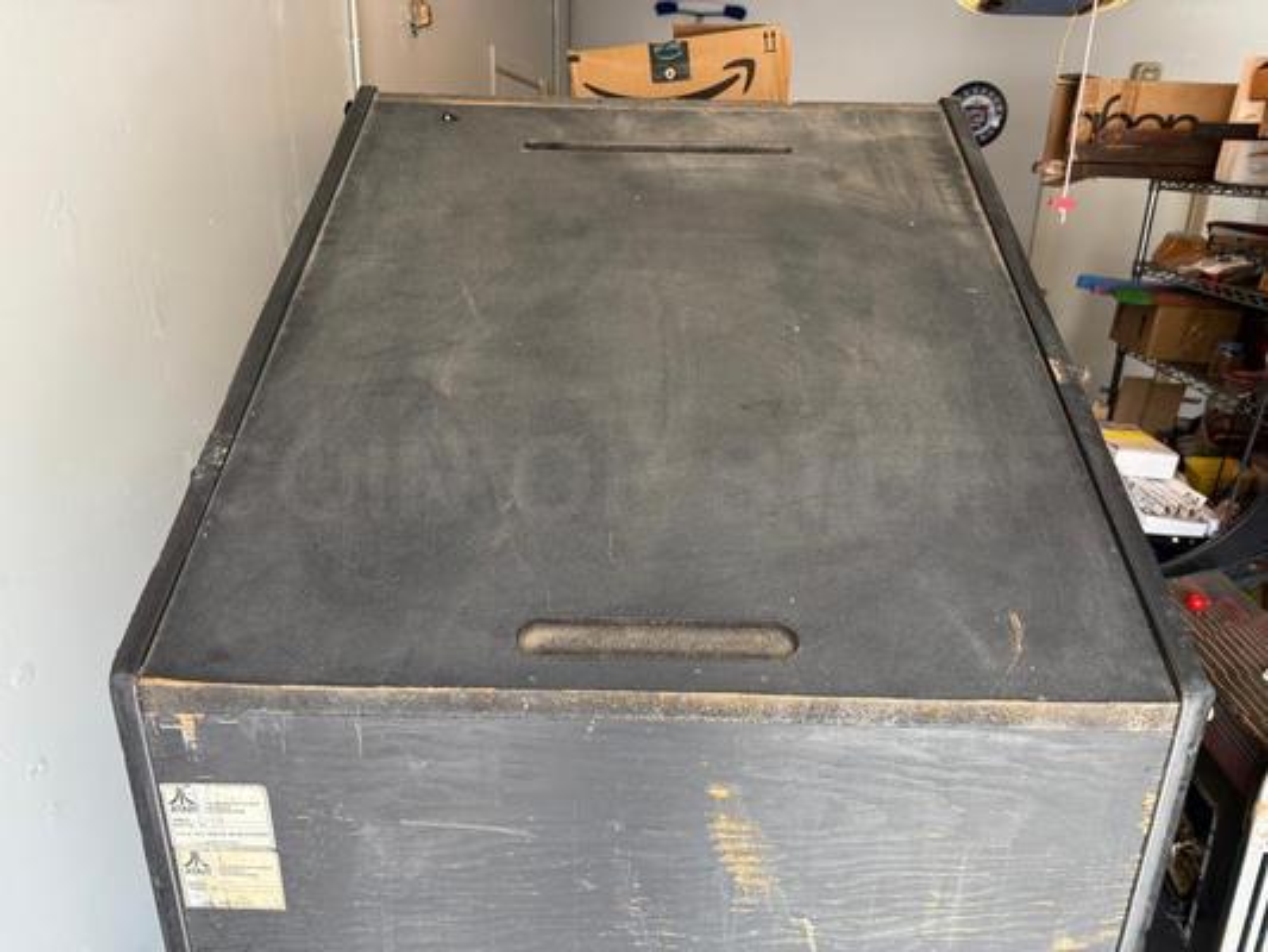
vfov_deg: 56.8
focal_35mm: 24
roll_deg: -1.9
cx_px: 634
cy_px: 476
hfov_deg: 71.6
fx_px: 879
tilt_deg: -19.0
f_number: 1.78
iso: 200
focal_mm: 6.76
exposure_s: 1/121
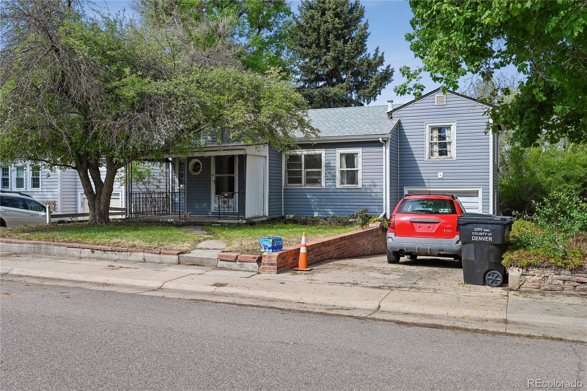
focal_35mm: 30
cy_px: 196
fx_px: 489
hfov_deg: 61.9
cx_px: 294
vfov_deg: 43.6
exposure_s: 1/400
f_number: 10
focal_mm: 30
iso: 400
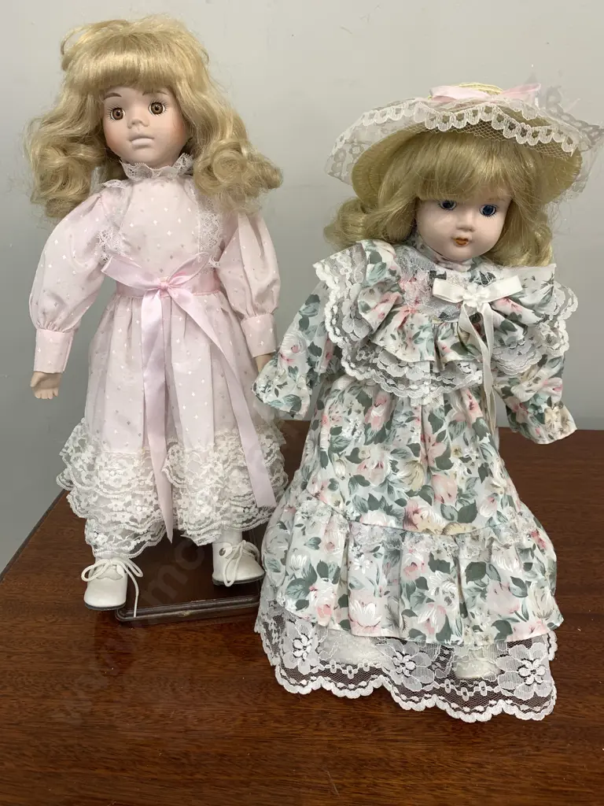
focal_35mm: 26
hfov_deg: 53.1
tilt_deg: -27.3
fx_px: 605
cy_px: 403
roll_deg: -0.5
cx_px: 302
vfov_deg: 67.3
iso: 64
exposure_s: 1/50
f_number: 1.8
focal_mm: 4.25
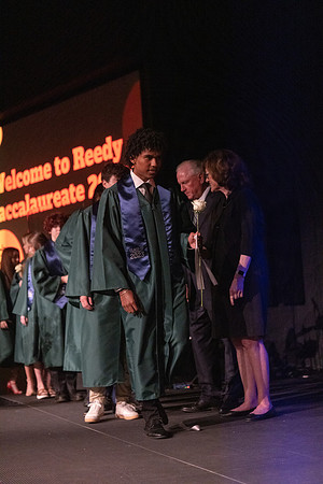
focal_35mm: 70
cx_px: 162
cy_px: 242
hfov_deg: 19.5
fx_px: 942
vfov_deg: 28.8
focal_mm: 70
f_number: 2.8
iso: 16000
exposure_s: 1/1000
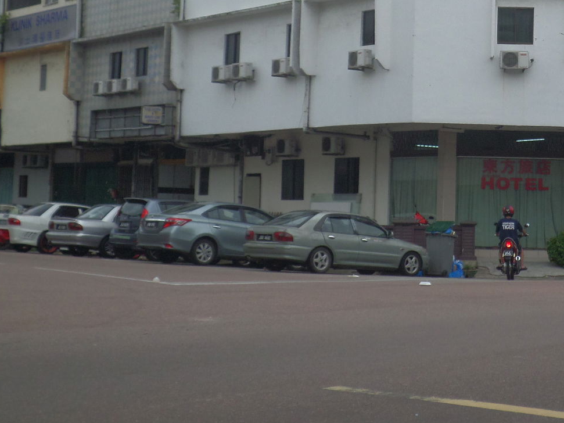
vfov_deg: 17.0
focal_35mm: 85
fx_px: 1385
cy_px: 18
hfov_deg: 22.4
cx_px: 514
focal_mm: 7.8
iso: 80
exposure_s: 1/1000
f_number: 3.2
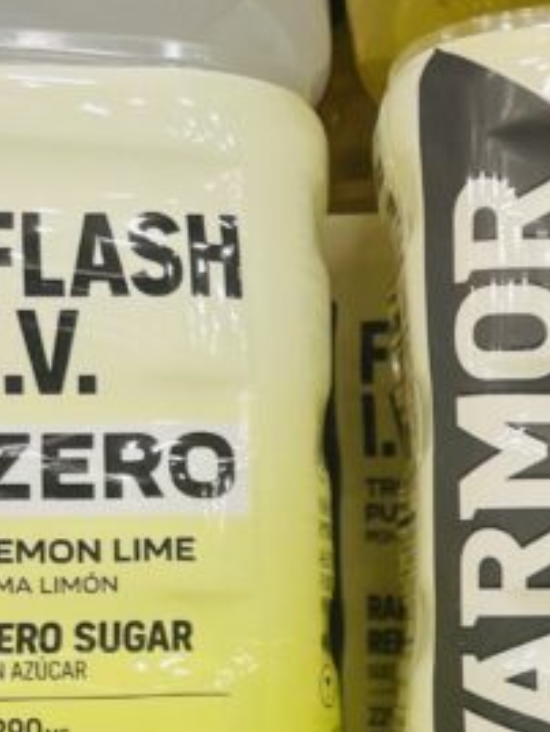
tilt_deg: -7.7
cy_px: 903
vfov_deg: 18.7
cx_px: 683
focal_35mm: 99
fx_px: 2096
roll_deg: -0.2
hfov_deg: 14.4
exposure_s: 1/60
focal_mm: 4.2
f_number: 1.6
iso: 80
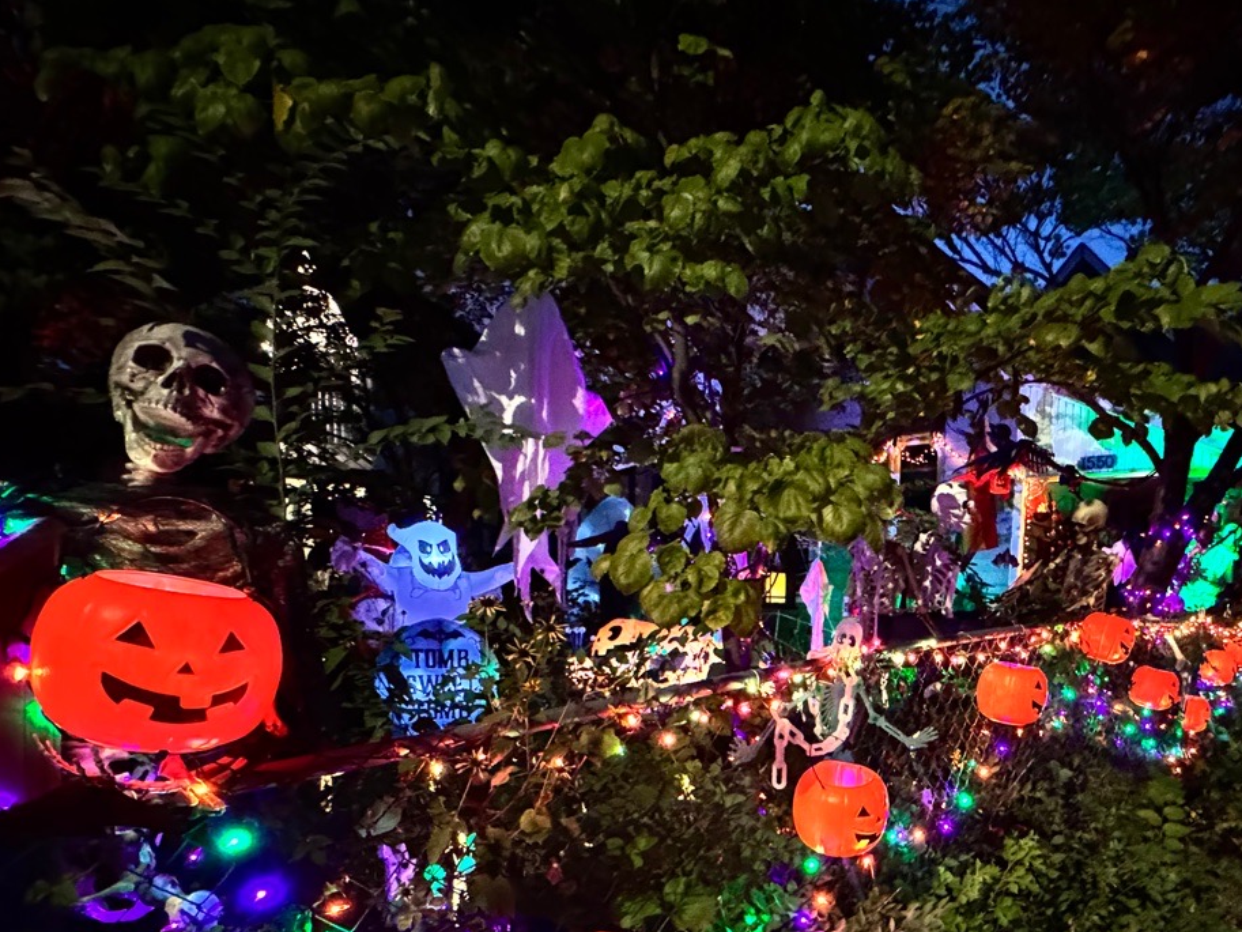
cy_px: 697
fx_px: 825
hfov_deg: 71.1
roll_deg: -1.2
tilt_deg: -7.2
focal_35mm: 23
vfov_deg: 56.1
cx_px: 856
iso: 1600
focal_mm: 2.22
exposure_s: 1/30
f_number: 2.2
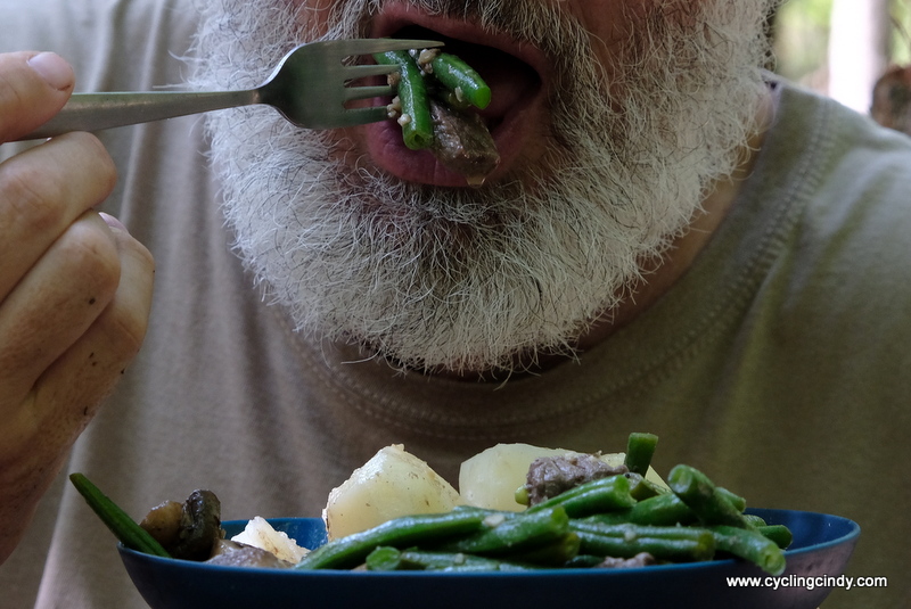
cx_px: 456
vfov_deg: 16.5
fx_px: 2102
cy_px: 304
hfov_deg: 24.5
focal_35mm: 83
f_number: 5.6
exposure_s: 1/75
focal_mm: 55
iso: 1250
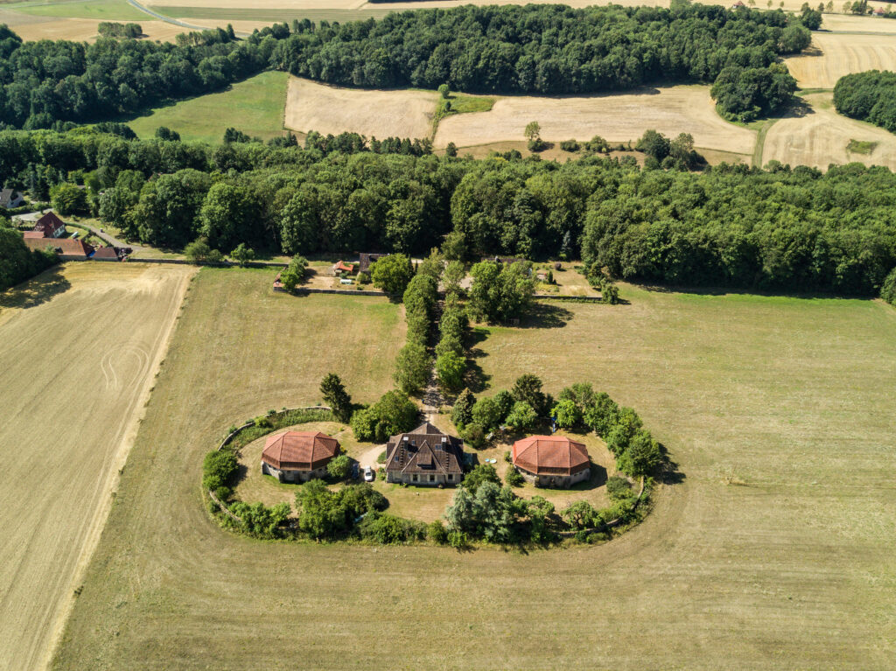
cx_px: 448
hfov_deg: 67.3
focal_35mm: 26
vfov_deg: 53.0
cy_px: 336
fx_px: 673
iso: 100
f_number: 2.2
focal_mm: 4.73
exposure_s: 1/850
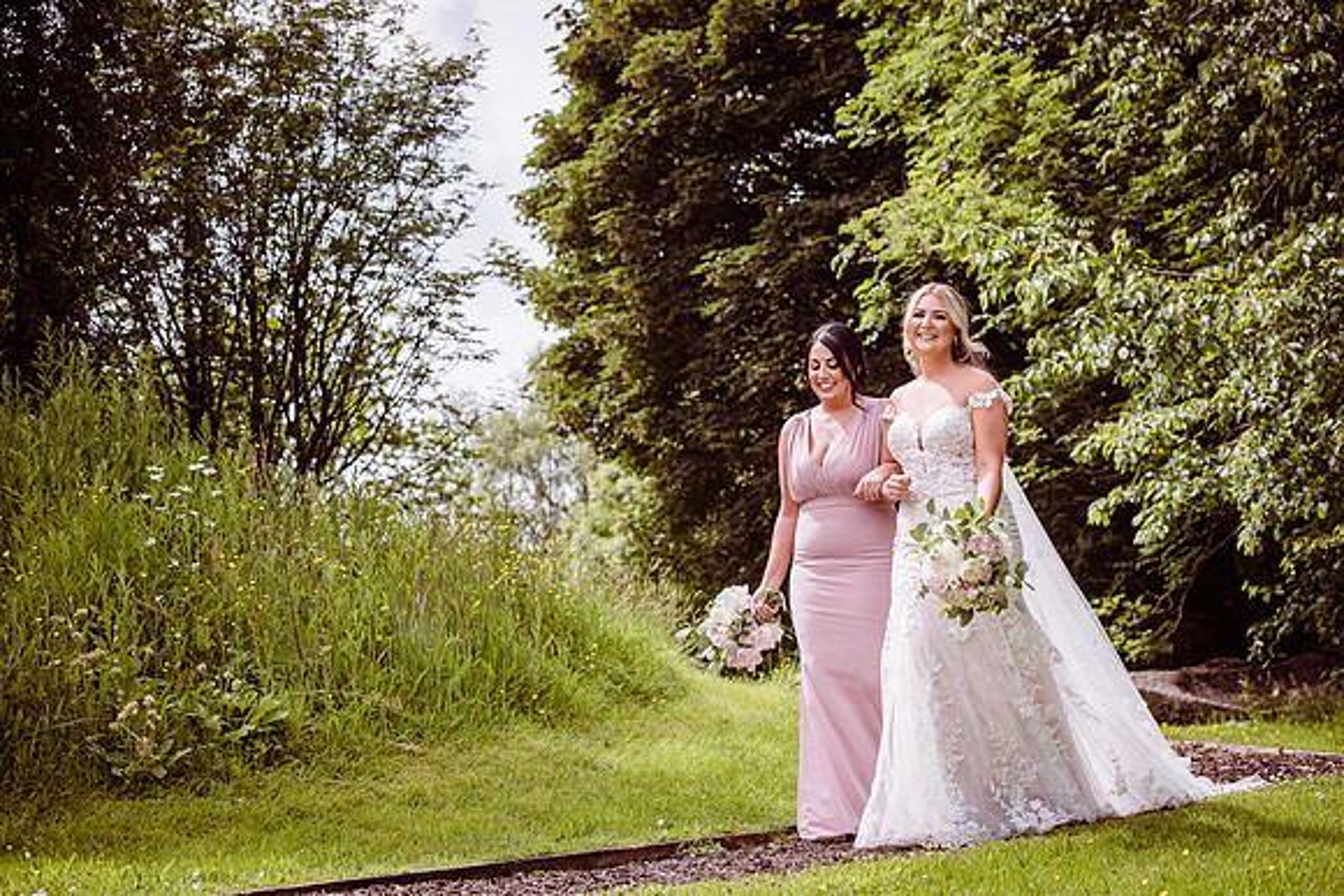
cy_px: 448
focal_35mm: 70
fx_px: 2614
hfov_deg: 28.8
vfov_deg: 19.5
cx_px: 672
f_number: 4.5
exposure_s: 1/1600
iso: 250
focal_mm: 70
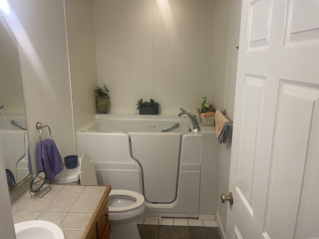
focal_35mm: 26
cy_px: 120
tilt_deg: -11.6
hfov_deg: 67.3
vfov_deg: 53.1
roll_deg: +0.1
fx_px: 240
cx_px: 160
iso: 100
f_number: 1.6
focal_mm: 4.2
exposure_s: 1/120
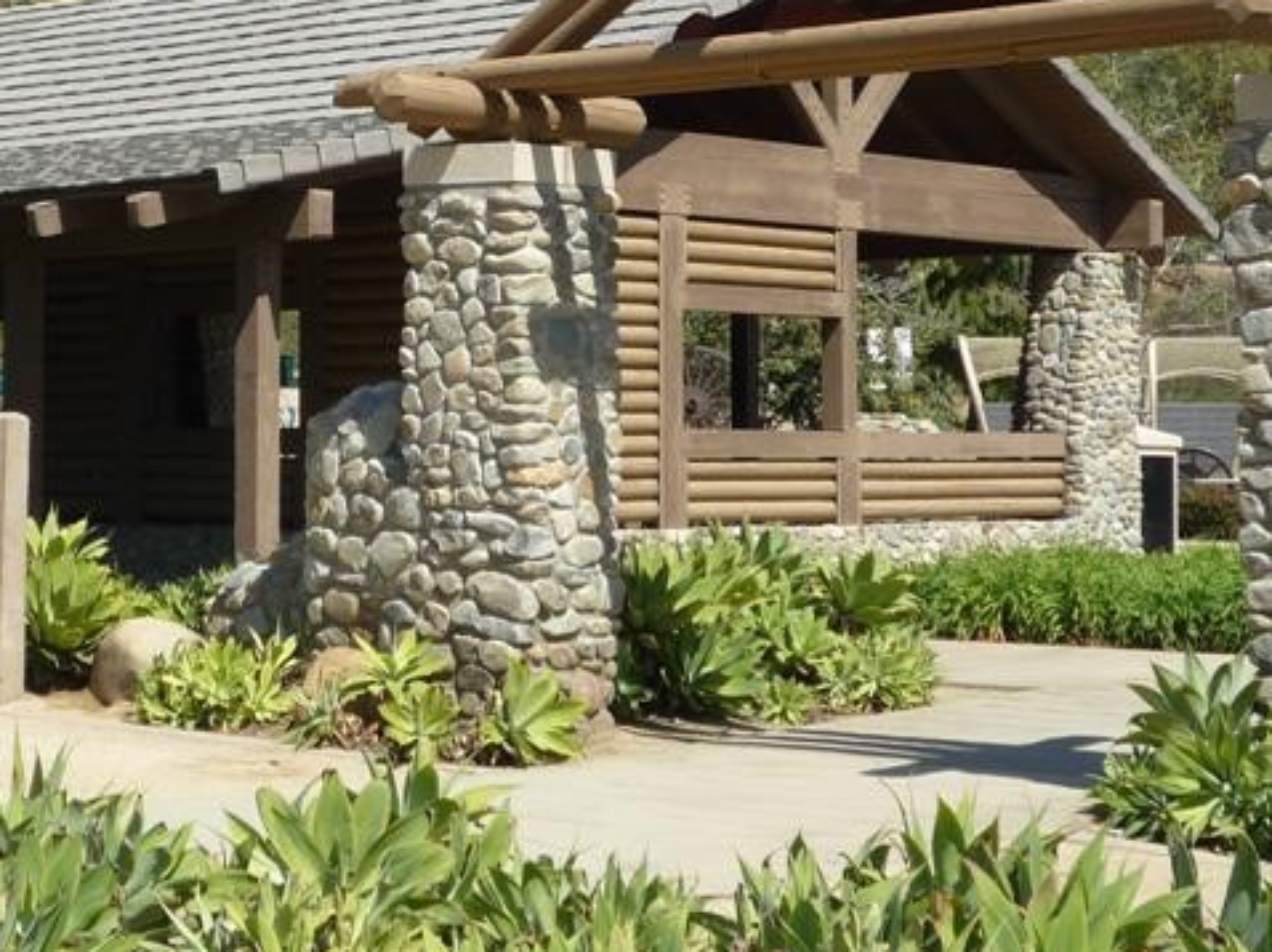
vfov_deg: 16.3
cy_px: 181
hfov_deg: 21.7
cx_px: 381
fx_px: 3305
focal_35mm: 90
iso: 100
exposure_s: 1/800
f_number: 4.5
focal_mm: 7.3
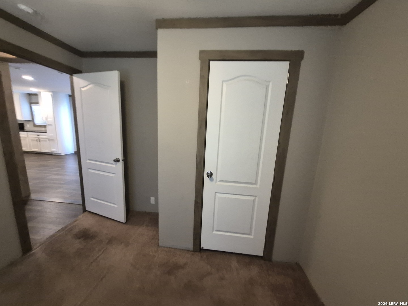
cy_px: 153
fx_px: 153
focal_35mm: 13
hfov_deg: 106.2
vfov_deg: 89.9
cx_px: 204
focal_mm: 1.74
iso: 1000
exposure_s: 1/60
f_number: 2.2
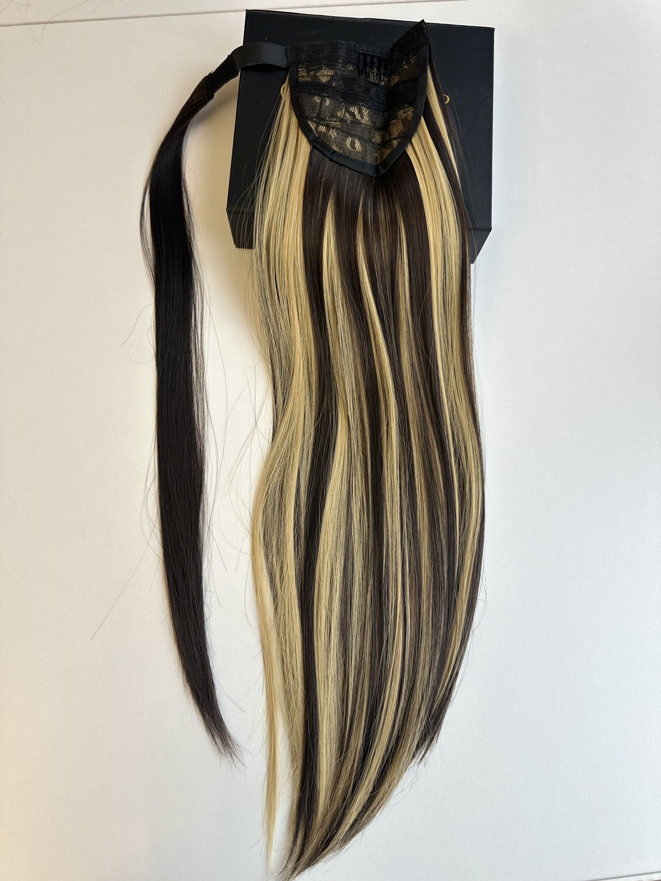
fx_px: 611
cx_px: 330
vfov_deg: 71.6
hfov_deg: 56.8
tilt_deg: -78.0
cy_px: 440
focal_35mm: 24
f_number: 1.78
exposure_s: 1/100
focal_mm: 6.86
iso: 100
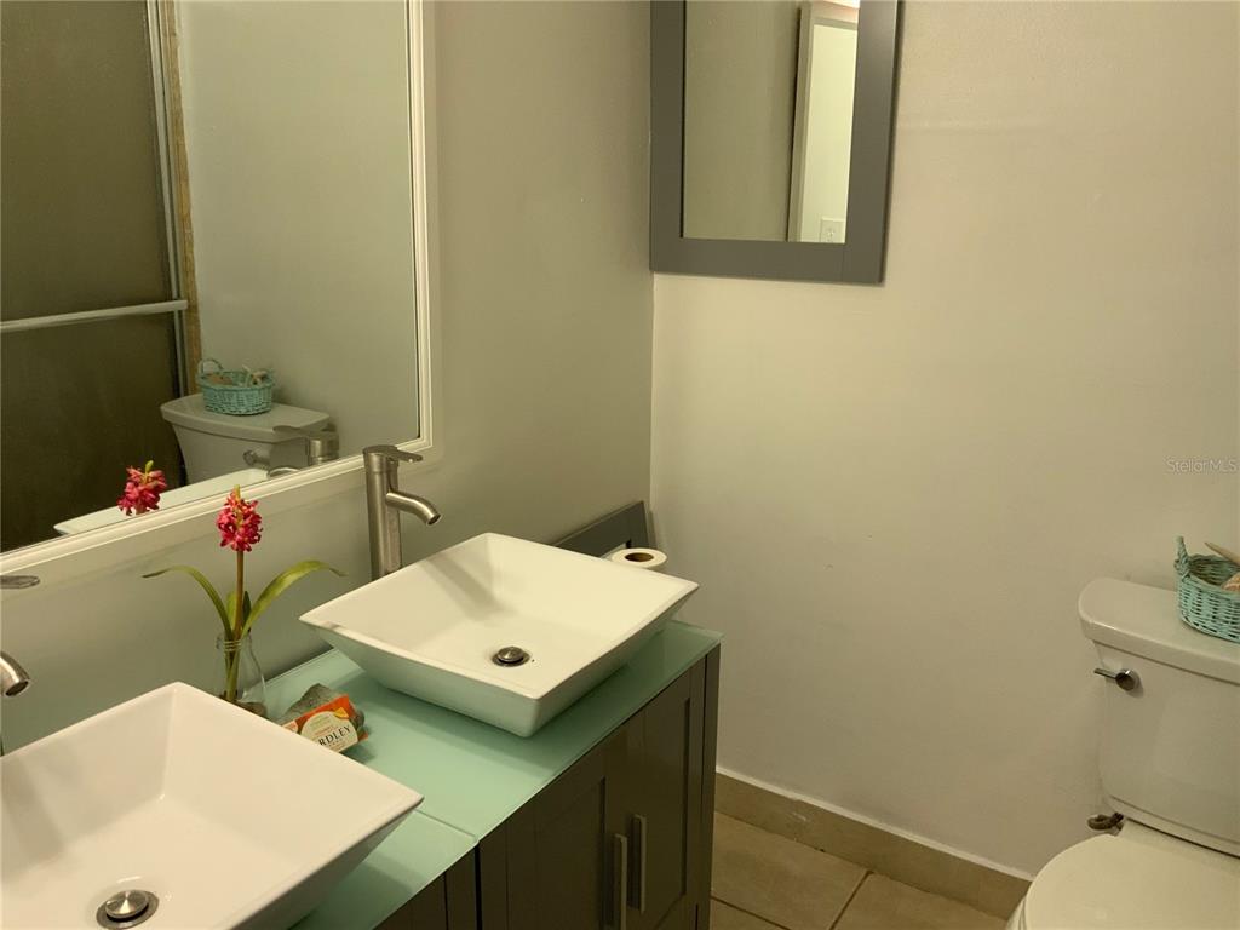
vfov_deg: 48.2
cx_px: 620
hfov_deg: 61.7
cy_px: 465
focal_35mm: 29
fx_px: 1039
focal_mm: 3
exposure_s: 1/49
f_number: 1.8
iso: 64
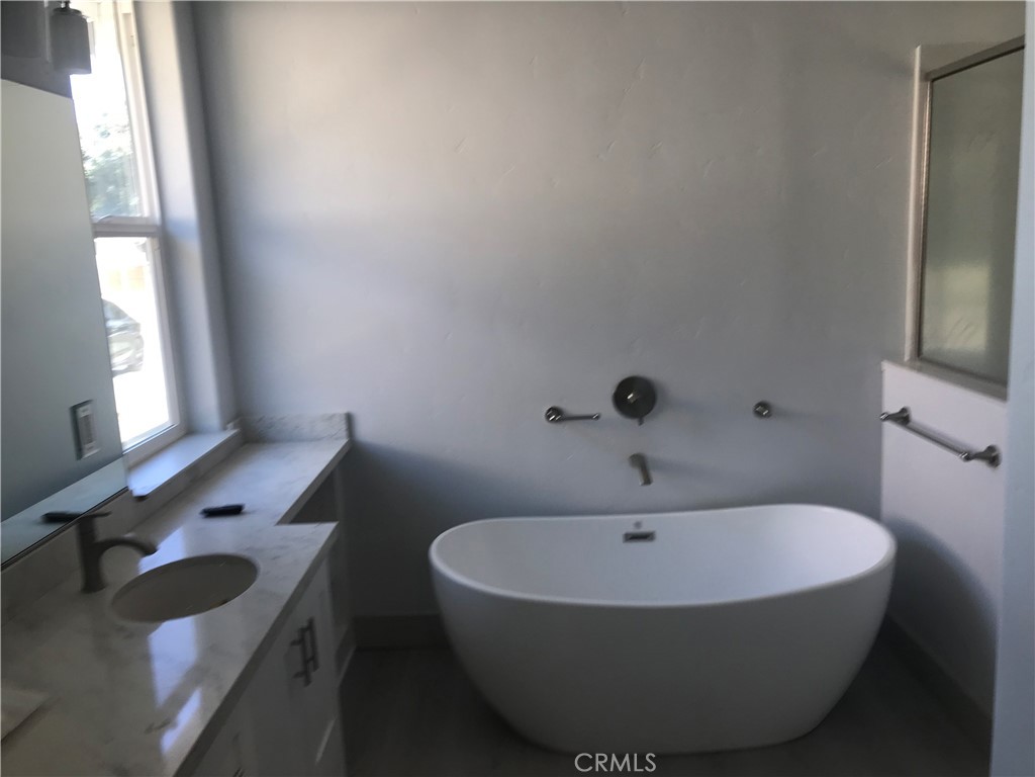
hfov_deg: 63.4
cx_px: 518
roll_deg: +2.9
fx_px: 837
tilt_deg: -10.8
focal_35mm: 28
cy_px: 388
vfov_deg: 49.7
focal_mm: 3.99
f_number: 1.8
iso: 25
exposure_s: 1/60
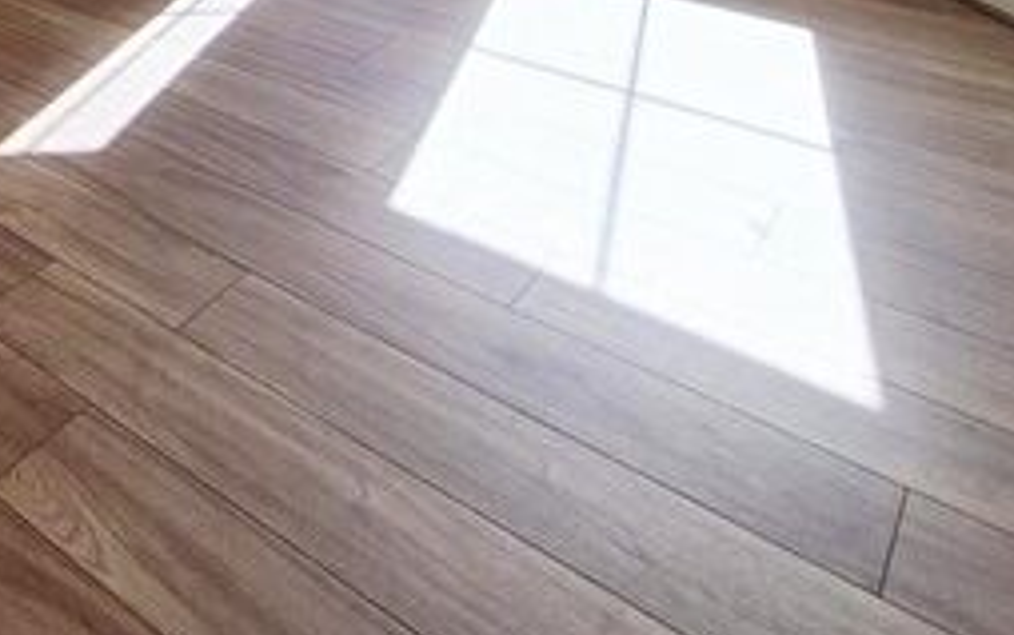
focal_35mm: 38
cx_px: -8
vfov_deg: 26.2
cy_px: -278
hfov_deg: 43.8
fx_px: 1051
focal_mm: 1.74
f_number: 2.2
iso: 40
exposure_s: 1/667
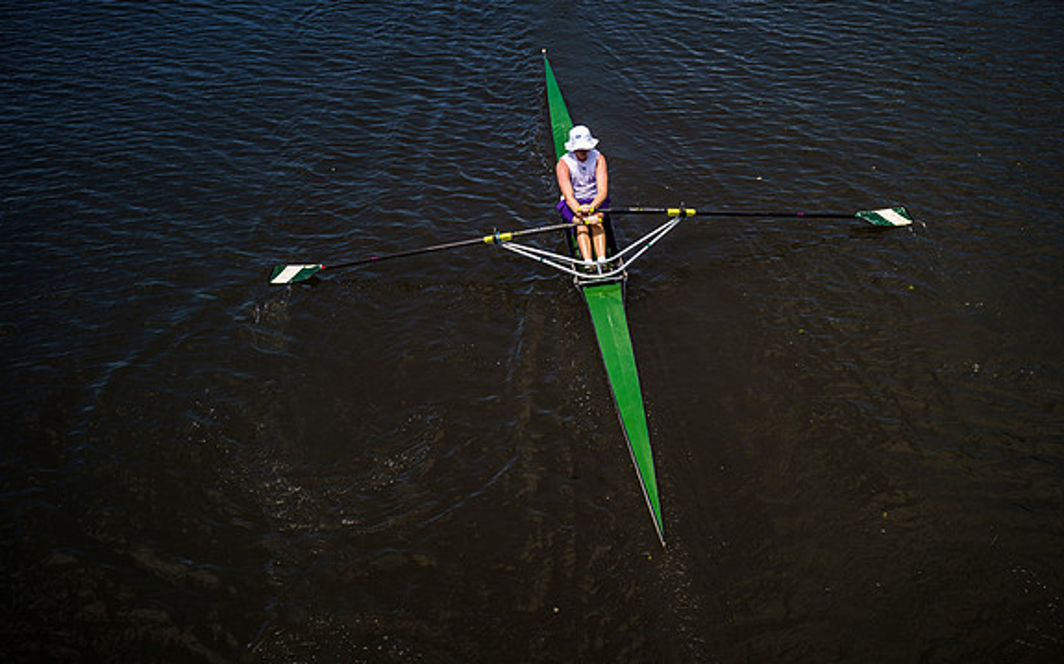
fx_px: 1247
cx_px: 533
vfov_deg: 29.8
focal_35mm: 43
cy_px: 347
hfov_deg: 46.2
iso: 200
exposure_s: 1/3200
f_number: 4
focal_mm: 41.8
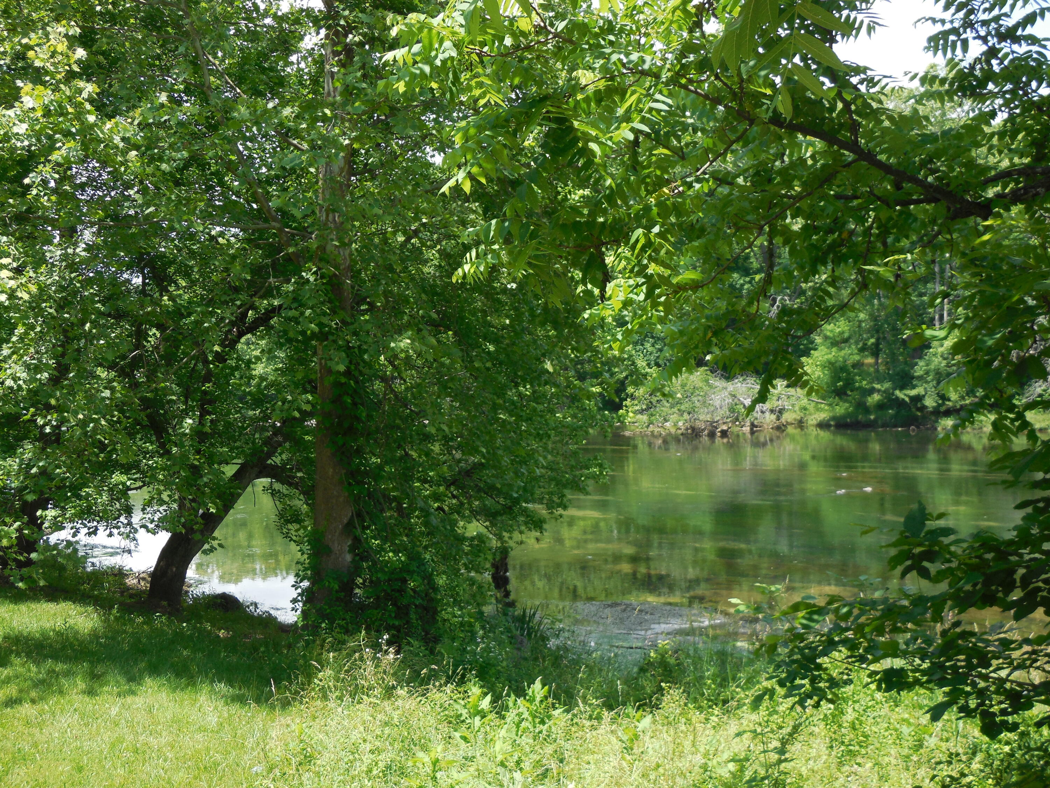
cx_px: 525
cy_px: 394
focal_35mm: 46
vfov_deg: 31.5
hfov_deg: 41.2
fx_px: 1395
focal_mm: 8.2
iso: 125
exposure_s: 1/320
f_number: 3.8
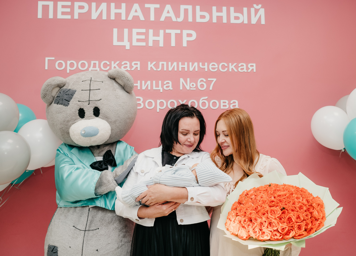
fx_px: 375
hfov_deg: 50.7
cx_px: 193
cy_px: 127
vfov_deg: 37.6
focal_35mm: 37
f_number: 4
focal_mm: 35
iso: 640
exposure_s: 1/160
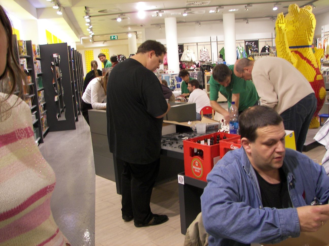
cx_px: 164
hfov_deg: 51.4
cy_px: 123
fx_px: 342
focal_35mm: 36
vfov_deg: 39.7
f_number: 2.8
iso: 80
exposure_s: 1/30
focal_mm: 6
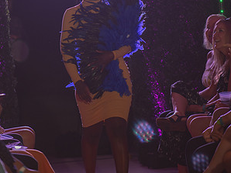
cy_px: 25
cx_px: 116
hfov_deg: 5.7
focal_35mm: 349
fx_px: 2327
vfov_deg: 4.3
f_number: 4.5
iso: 800
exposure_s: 1/250
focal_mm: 200
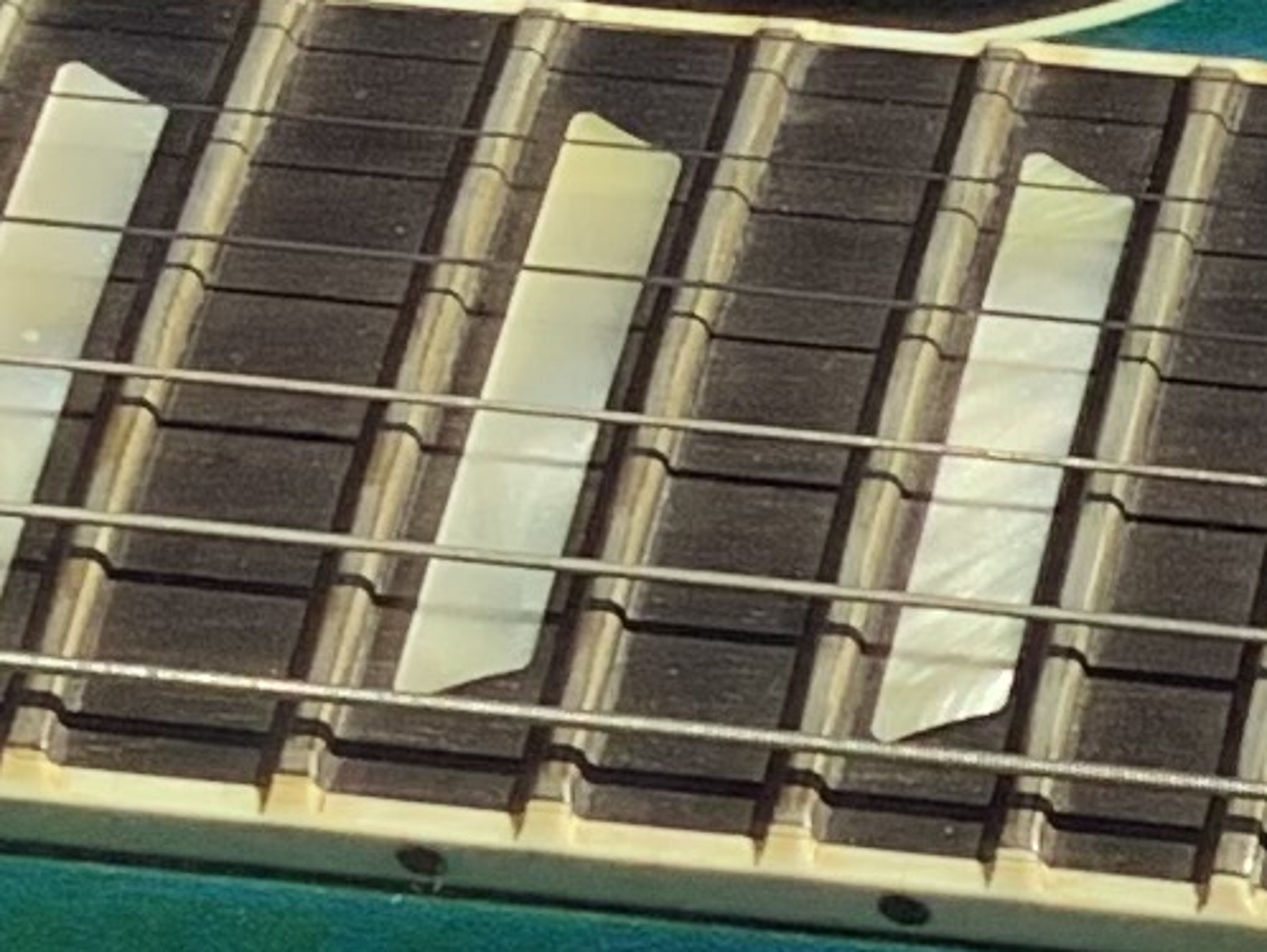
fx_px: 7434
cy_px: 1423
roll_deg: +8.6
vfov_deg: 7.2
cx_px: 3704
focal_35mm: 203
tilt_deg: -42.1
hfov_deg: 8.3
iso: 25
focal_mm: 3.3
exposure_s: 1/947
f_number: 2.4
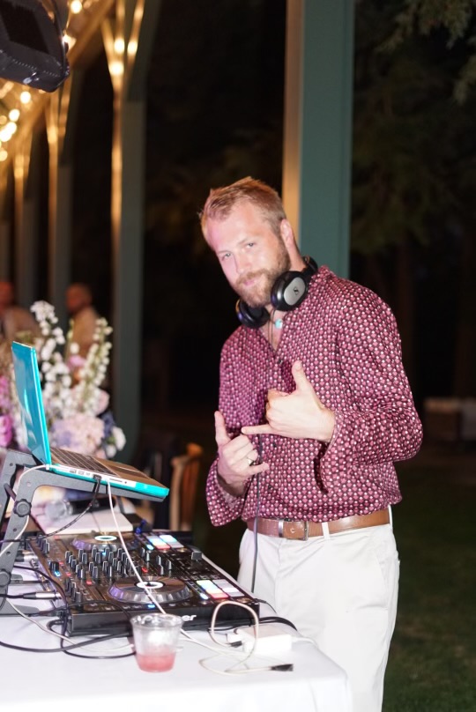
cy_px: 356
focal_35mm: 50
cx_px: 238
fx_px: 990
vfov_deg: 39.6
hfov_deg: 27.0
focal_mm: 50
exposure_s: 1/80
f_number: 2
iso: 2000
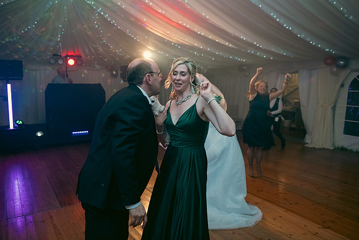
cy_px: 120
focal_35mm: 27
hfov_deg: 67.4
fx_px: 269
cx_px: 180
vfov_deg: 48.0
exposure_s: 1/160
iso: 800
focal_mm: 27
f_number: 3.5
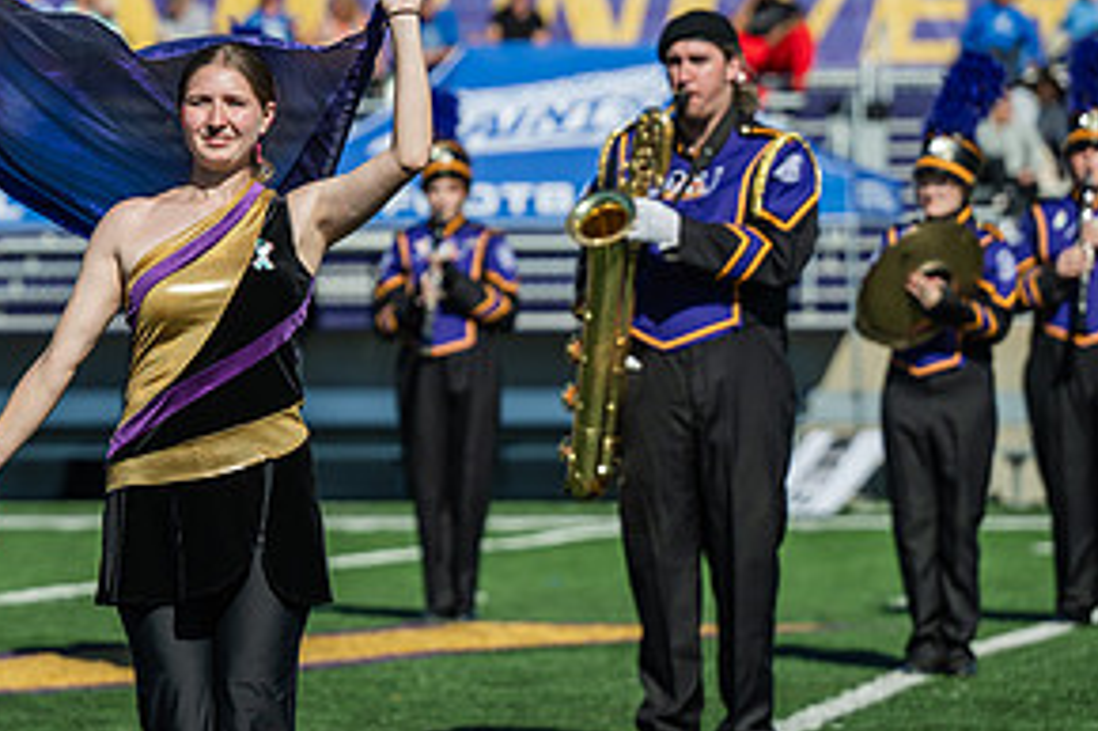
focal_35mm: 270
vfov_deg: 5.1
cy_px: 320
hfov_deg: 7.6
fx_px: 8230
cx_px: 167
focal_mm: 135
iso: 100
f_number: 3.5
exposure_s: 1/1600
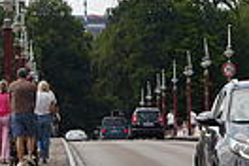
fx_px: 2082
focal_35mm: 301
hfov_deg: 6.8
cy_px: 57
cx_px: 133
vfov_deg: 4.6
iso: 100
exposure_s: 1/160
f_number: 10
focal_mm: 65
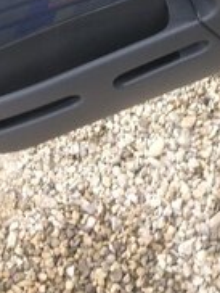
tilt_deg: -44.3
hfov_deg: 18.0
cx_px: 244
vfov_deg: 22.4
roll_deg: -1.4
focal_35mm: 79
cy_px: -76
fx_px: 668
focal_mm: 4.15
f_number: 2.2
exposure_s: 1/50
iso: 32
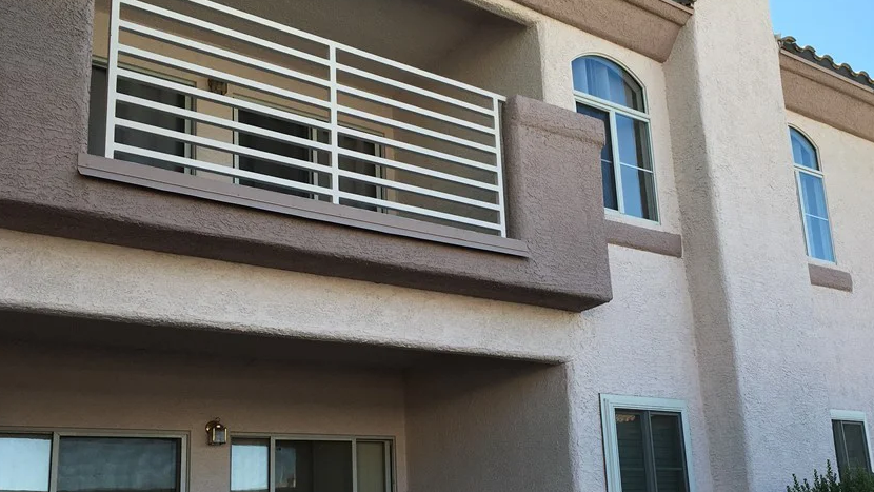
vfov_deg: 30.2
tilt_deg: +14.6
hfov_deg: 51.3
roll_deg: +4.1
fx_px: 904
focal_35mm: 39
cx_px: 525
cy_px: 322
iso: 25
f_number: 2.2
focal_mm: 4.15
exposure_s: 1/527
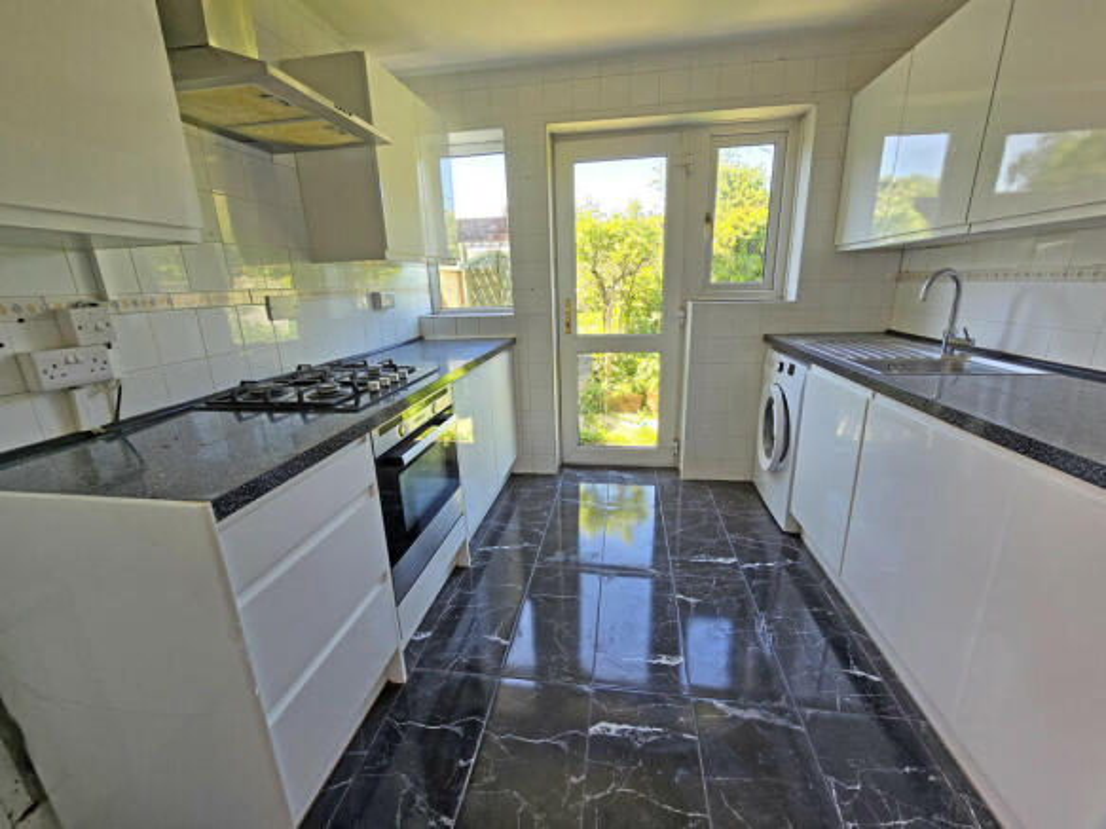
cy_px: 414
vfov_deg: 89.9
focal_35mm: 13
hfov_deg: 106.2
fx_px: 415
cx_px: 553
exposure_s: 1/100
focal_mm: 2.2
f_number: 2.2
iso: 64
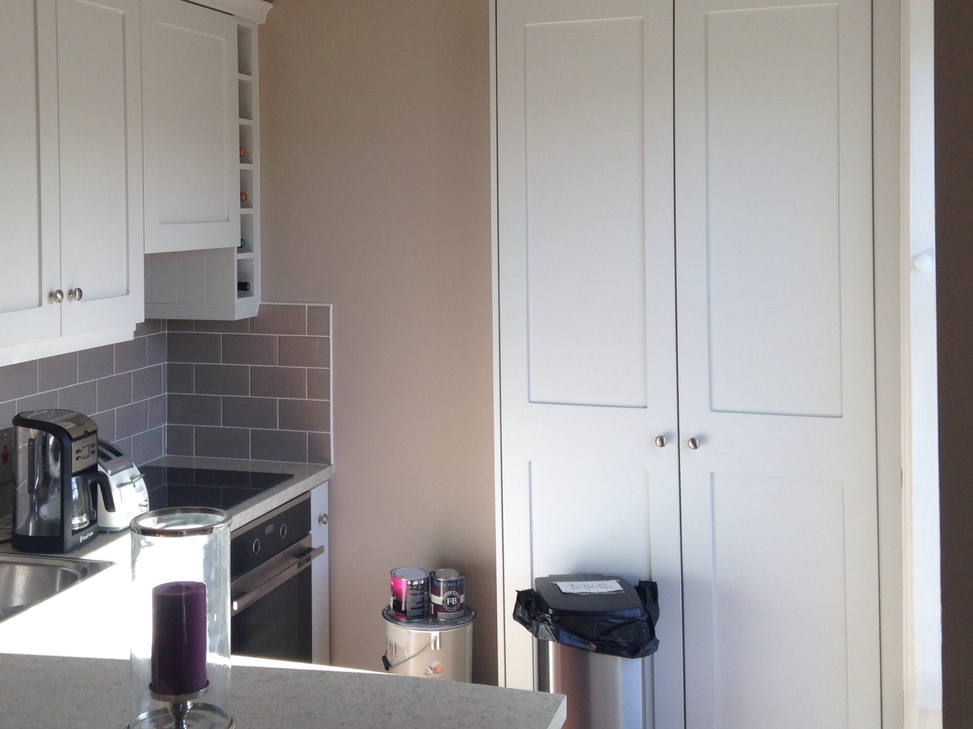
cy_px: 219
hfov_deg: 38.7
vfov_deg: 29.4
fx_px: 1377
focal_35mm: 49
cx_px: 363
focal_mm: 4.12
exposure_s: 1/223
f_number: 2.4
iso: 50
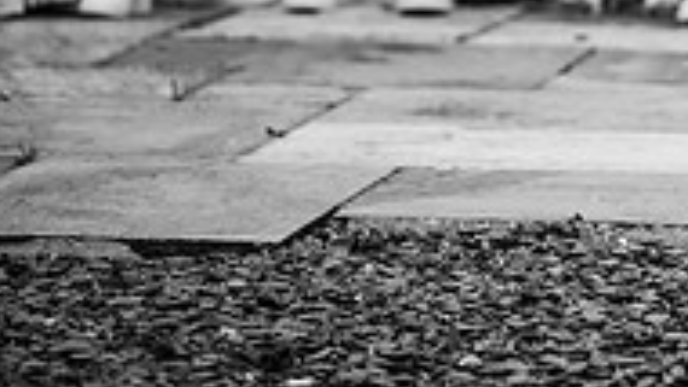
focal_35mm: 272
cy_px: -282
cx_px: 855
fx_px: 4963
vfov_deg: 4.4
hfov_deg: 7.8
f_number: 2.2
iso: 100
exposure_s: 1/1600
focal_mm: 85
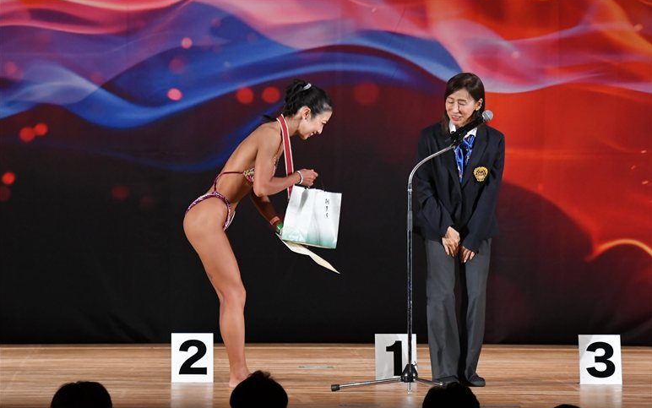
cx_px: 326
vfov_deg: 5.7
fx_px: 4088
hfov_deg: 9.1
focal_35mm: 230
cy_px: 214
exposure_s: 1/400
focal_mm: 150
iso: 3200
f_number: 5.6
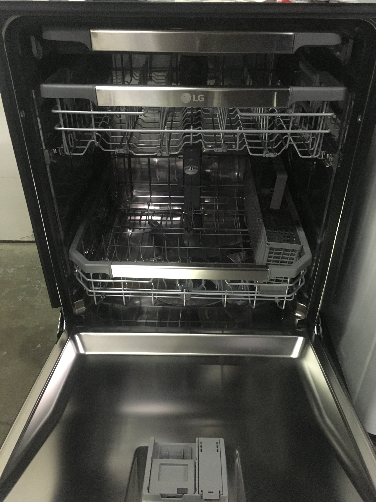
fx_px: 420
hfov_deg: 48.2
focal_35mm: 29
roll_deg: +1.2
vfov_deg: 61.7
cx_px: 188
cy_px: 251
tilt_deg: -36.8
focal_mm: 4.15
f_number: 2.2
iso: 250
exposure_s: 1/15
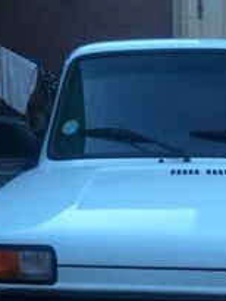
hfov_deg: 20.5
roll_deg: -1.9
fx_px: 609
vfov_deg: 25.2
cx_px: 216
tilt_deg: -19.2
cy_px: 352
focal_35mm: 70
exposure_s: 1/33
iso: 125
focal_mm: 4.15
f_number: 2.2
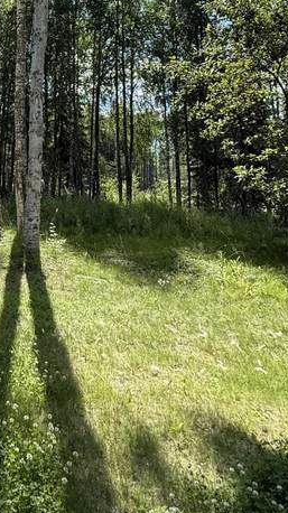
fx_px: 435
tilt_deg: +8.6
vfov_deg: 57.6
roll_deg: -0.7
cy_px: 122
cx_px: 13
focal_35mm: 32
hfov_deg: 34.0
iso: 64
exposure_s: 1/751
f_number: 2.2
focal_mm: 2.22
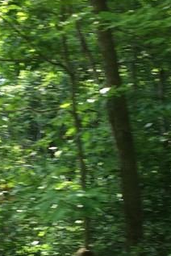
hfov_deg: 14.1
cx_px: 73
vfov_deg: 20.7
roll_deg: -0.5
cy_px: 213
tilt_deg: -3.4
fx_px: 691
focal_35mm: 97
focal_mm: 4.15
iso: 25
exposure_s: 1/60
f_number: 2.2
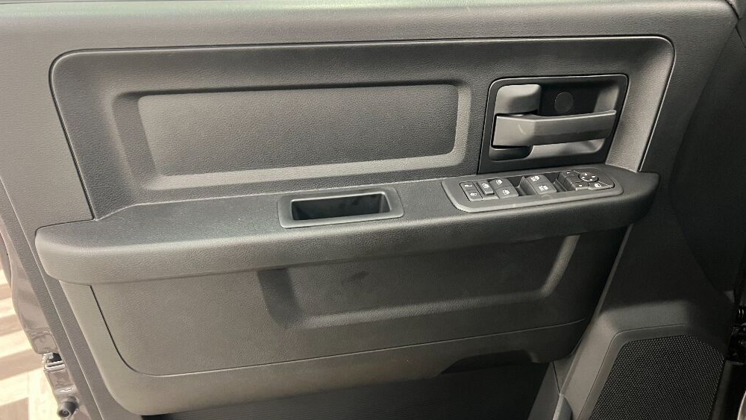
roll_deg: +2.4
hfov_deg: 66.0
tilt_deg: -28.5
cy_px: 238
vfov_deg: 40.1
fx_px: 574
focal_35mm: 29
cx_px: 366
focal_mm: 5.7
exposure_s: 1/40
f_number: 1.5
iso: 500
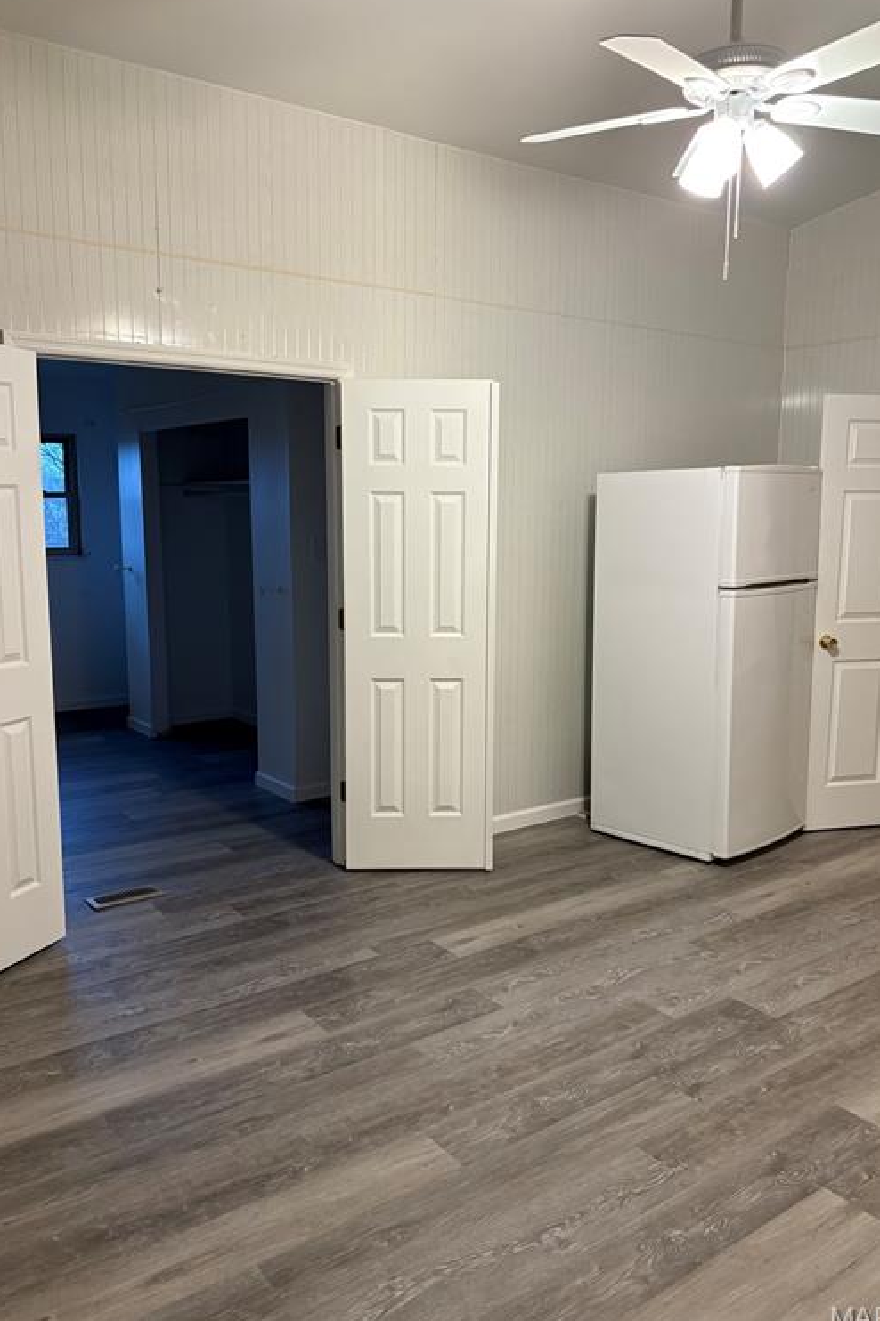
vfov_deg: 65.5
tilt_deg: -4.9
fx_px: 1028
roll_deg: -0.4
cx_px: 419
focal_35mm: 28
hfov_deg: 46.3
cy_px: 657
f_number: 1.6
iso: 250
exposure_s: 1/60
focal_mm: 5.96
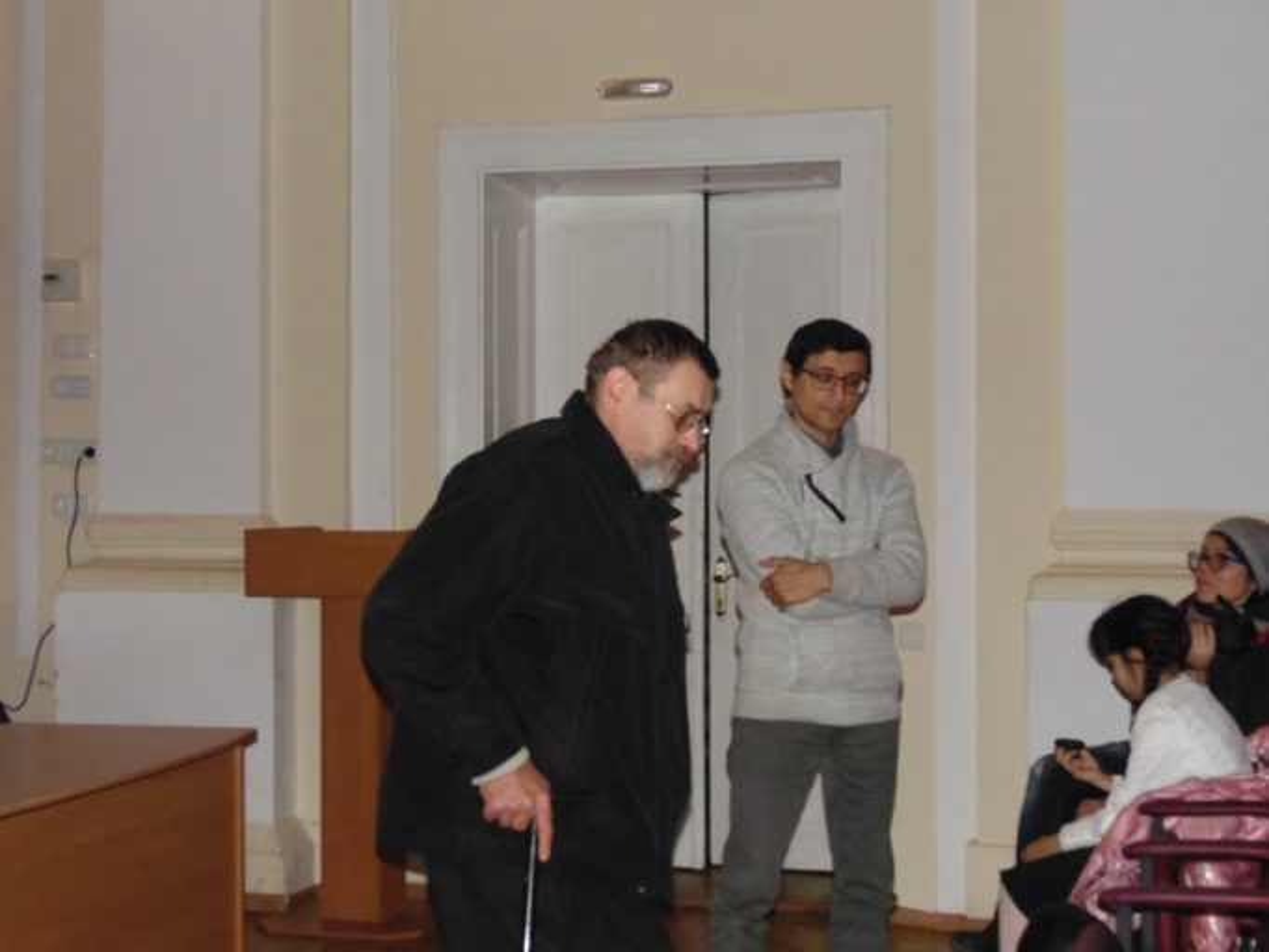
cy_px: 476
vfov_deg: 25.2
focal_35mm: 58
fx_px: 2127
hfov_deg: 33.2
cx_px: 634
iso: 500
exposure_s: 1/50
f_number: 3.9
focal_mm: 10.4
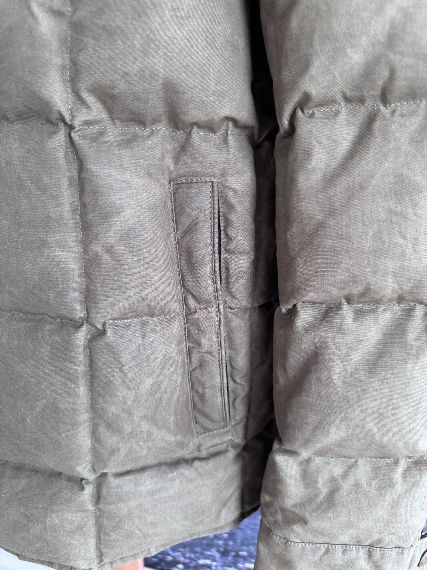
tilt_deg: -18.3
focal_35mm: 24
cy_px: 285
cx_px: 214
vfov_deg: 71.6
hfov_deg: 56.8
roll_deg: -1.3
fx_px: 395
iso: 200
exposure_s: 1/75
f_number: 1.78
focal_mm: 6.76
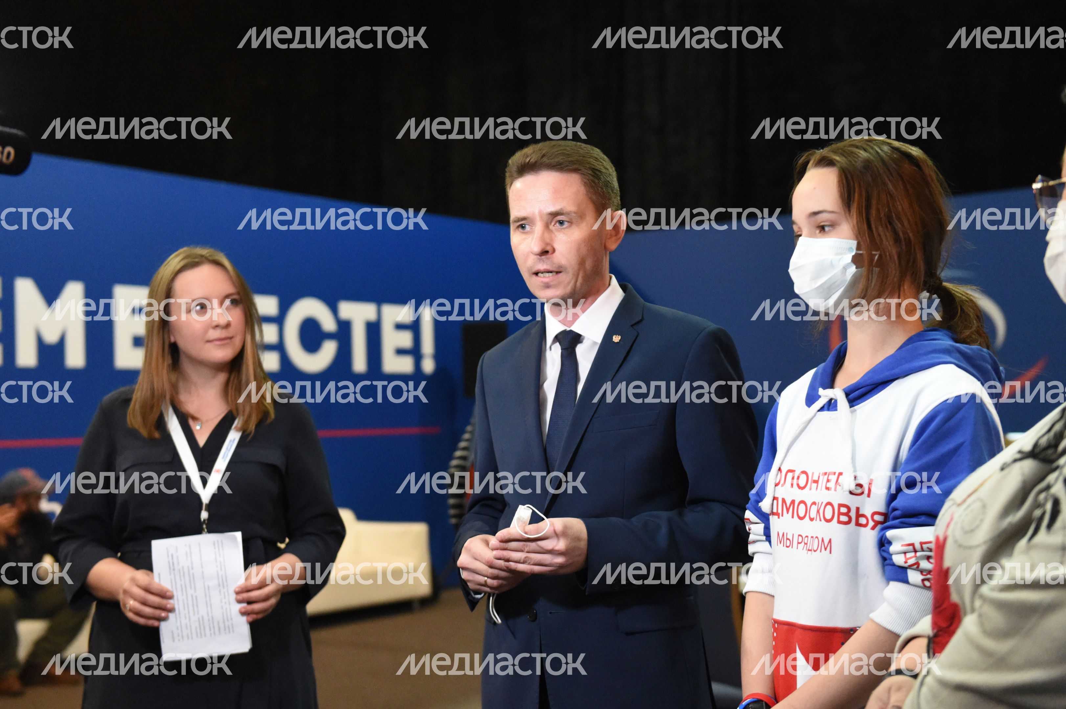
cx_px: 533
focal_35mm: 52
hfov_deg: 38.2
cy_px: 354
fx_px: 1539
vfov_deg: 26.0
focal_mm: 52
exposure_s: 1/1000
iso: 12800
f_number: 4
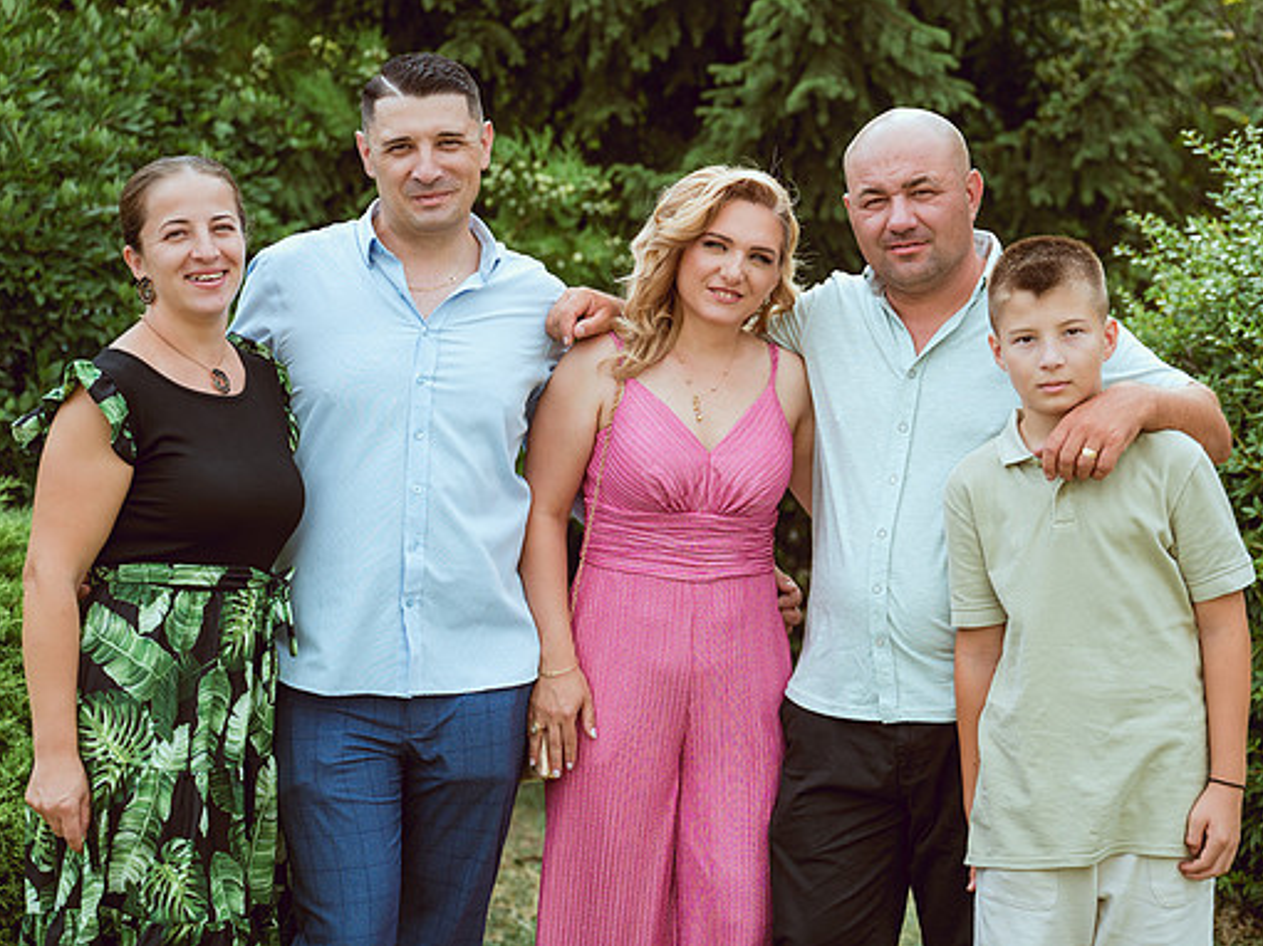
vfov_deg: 18.4
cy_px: 419
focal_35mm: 80
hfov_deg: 24.4
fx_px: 2918
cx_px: 717
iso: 100
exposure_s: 1/200
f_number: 3.2
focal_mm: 66
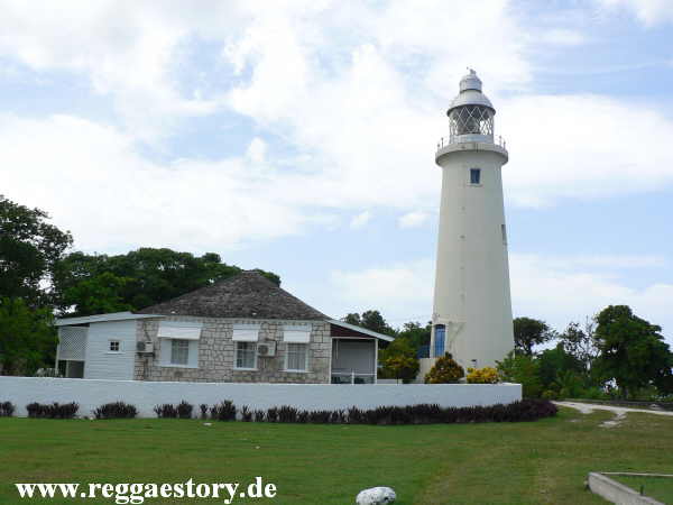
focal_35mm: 35
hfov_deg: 52.6
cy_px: 252
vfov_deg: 40.7
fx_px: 680
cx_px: 336
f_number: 5
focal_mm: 6
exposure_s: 1/400
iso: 64
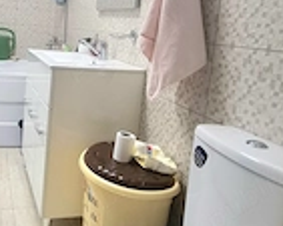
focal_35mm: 36
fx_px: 302
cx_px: 60
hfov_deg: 47.7
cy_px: 62
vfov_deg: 40.3
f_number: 2.2
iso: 64
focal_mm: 1.74
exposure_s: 1/50
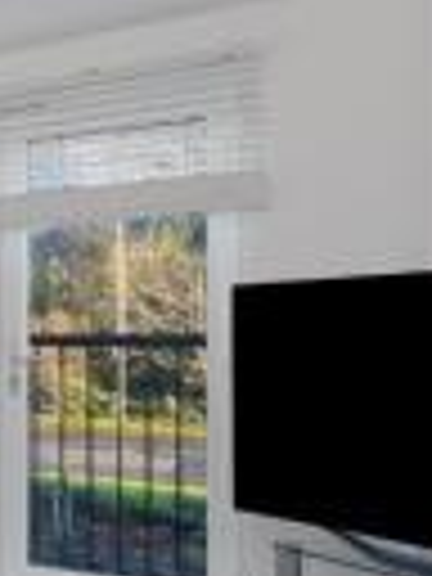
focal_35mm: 50
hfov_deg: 19.8
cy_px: 349
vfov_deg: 38.0
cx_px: -378
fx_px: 832
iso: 160
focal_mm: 14
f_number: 5.6
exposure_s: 1/25
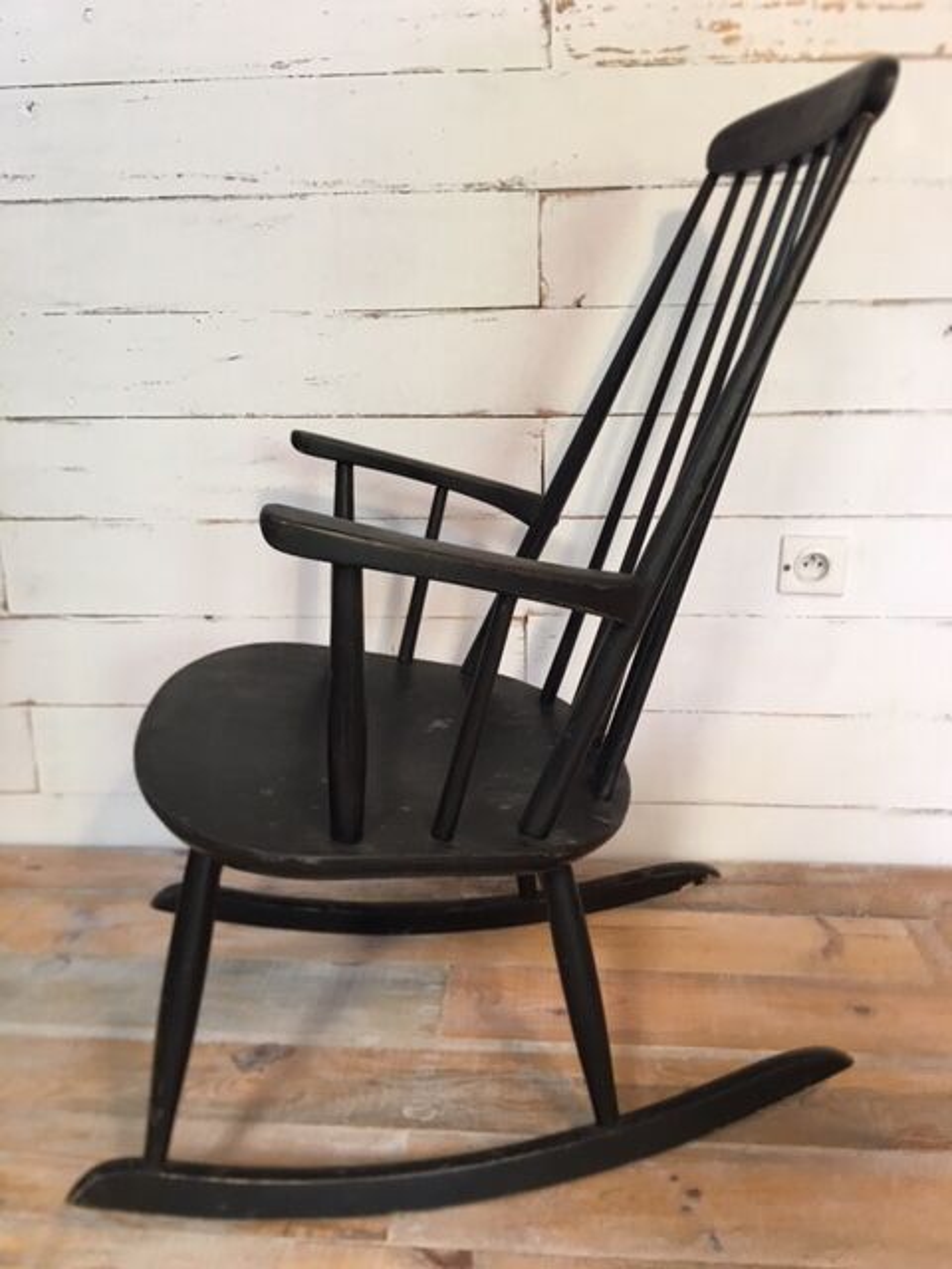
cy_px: 634
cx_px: 476
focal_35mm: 29
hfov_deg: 48.2
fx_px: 1063
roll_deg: +0.1
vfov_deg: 61.7
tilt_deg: -15.0
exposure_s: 1/17
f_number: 2.2
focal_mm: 4.15
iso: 64
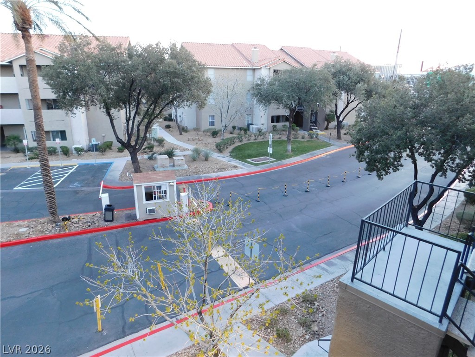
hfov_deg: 73.9
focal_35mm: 23
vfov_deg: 58.9
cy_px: 178
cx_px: 238
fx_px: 316
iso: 280
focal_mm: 4
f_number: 3
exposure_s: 1/30
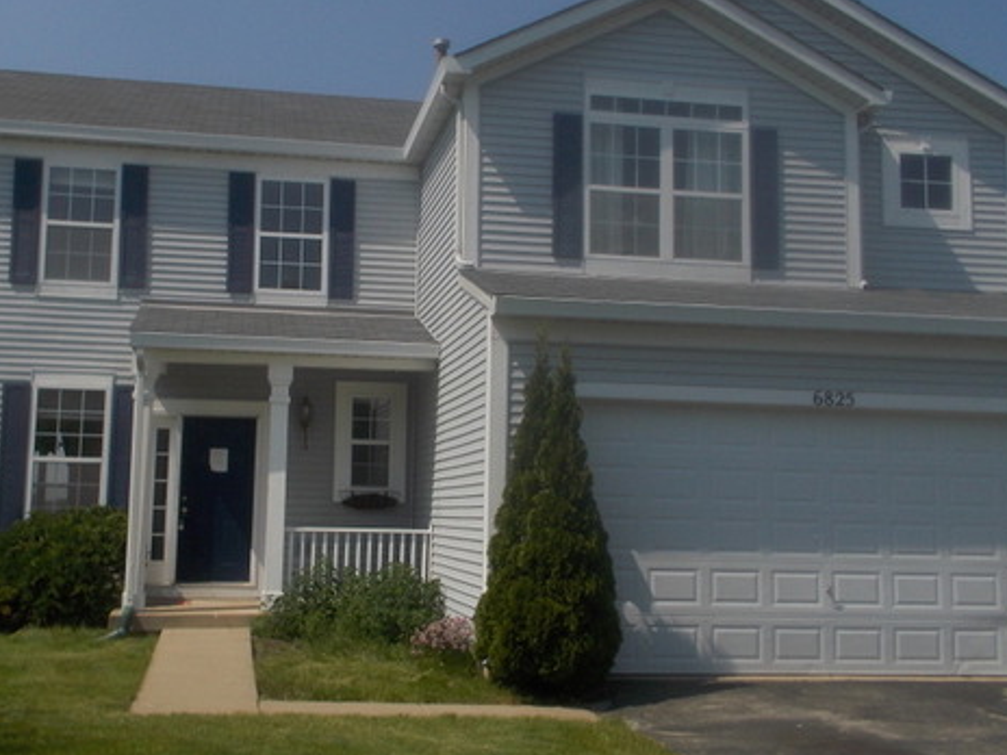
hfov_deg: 46.7
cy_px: 358
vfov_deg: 36.0
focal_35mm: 40
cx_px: 447
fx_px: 1164
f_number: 3.3
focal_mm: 4.1
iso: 80
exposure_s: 1/1500
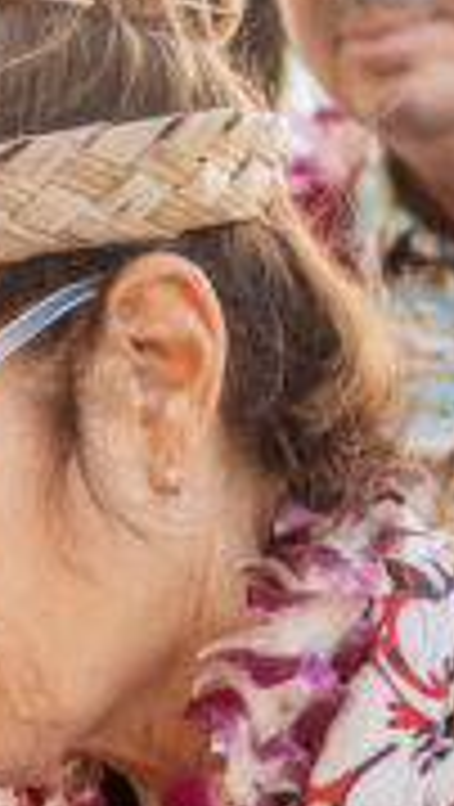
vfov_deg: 7.9
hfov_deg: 4.4
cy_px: 1002
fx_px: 5765
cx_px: -643
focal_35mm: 270
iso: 400
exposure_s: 1/1600
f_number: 2.8
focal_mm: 45
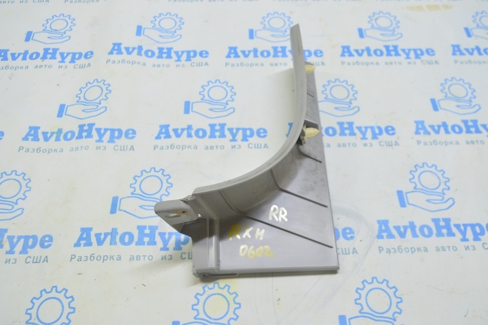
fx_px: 427
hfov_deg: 59.5
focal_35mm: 32
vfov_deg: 41.6
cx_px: 244
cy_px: 162
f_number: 5.6
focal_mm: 21
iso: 400
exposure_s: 1/20
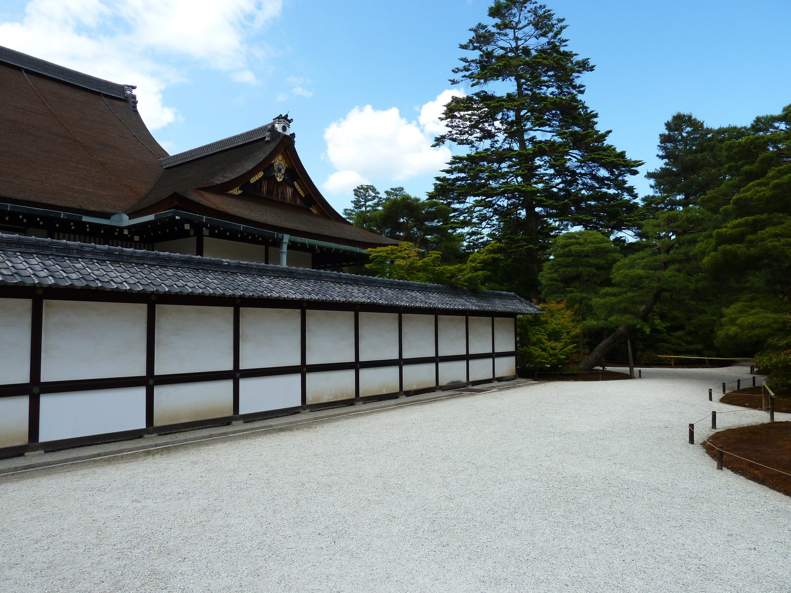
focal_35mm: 25
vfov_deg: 54.9
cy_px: 296
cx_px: 396
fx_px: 571
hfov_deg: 69.4
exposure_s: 1/320
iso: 80
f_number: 4
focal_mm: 4.1
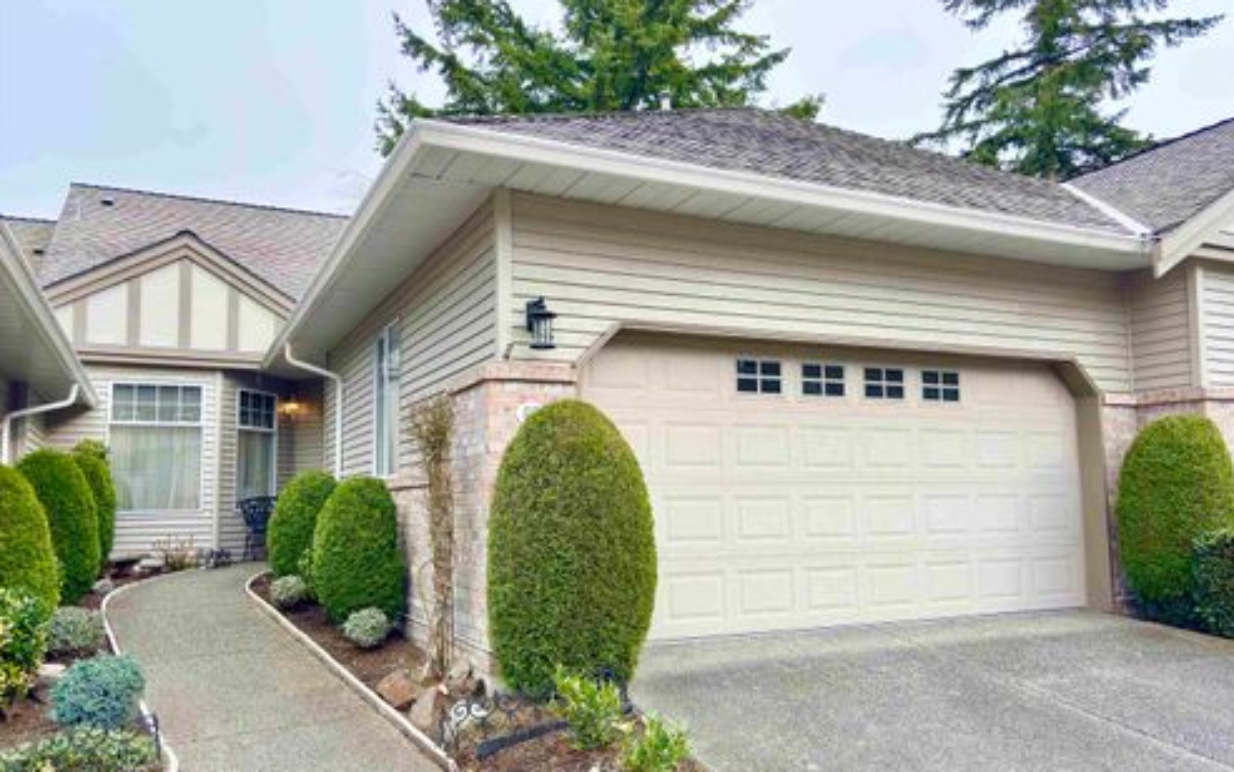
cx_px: 622
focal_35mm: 28
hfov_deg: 66.4
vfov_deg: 44.5
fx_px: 942
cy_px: 417
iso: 50
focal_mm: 5.96
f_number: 1.6
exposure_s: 1/486
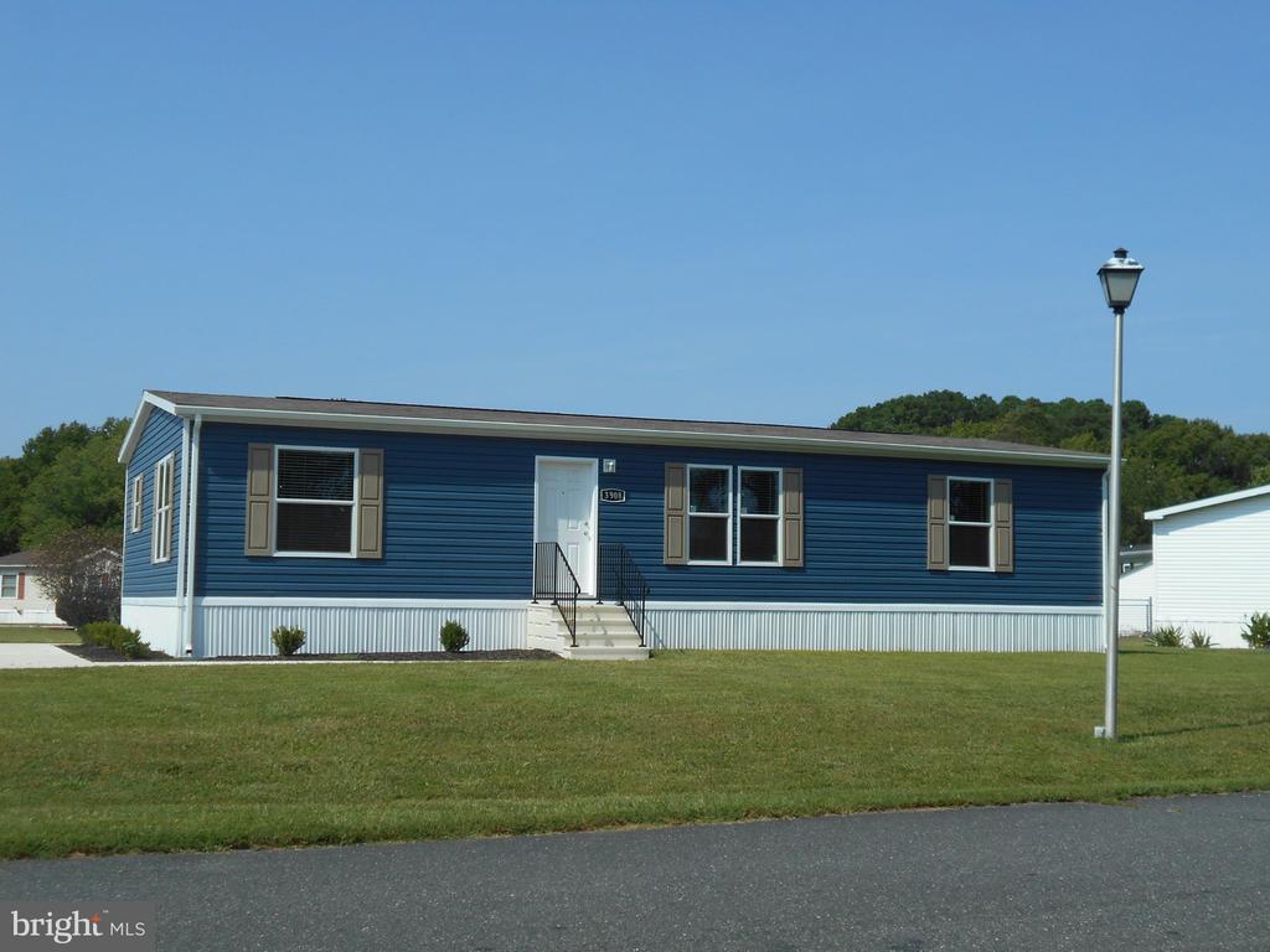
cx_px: 635
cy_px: 476
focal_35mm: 43
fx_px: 1578
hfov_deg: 43.9
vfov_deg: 33.6
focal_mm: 7.7
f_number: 4.2
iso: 80
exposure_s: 1/1000
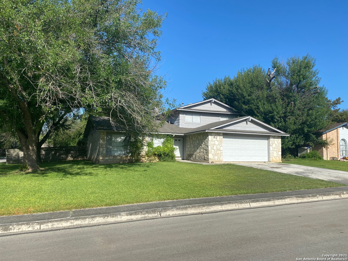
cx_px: 174
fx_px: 261
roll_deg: -0.7
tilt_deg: +4.2
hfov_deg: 67.3
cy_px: 130
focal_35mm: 26
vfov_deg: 53.1
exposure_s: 1/2571
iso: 32
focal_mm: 4.25
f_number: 1.8
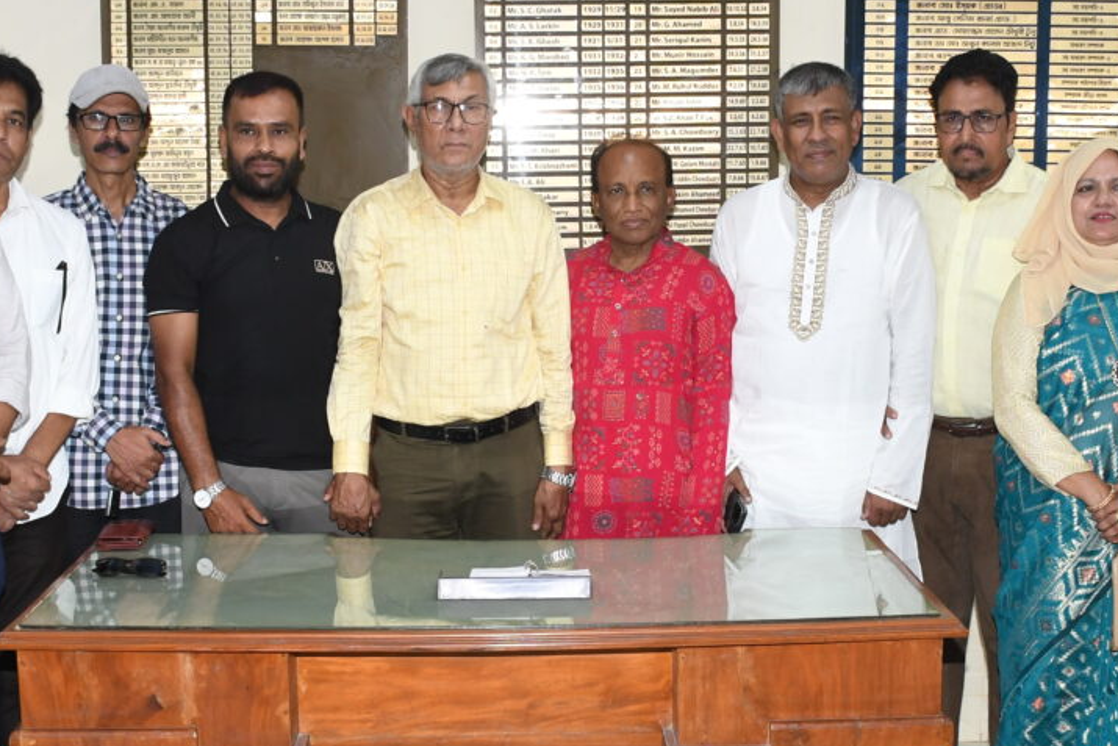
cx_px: 636
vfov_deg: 23.3
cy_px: 494
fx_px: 1801
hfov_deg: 34.4
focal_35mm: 58
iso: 800
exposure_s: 1/160
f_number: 5.6
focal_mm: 18
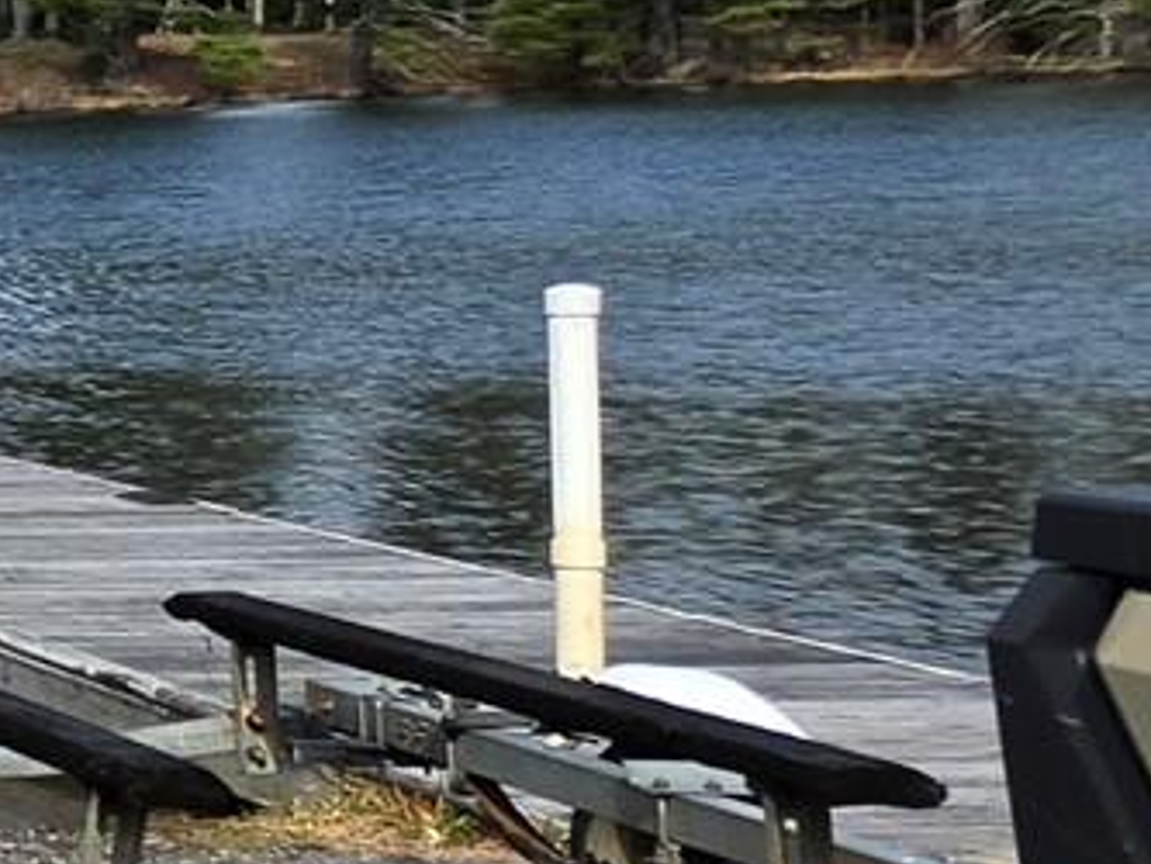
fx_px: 2661
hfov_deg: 12.2
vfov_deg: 18.4
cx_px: -2140
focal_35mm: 80
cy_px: 249
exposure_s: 1/1636
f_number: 1.9
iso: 32
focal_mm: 2.2
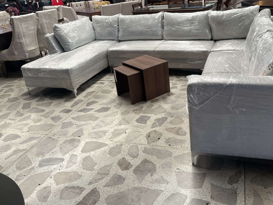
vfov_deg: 44.0
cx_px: 159
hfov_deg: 56.5
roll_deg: +3.8
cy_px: 83
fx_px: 252
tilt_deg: -23.2
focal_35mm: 32
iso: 125
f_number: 1.6
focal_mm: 5.1
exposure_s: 1/109
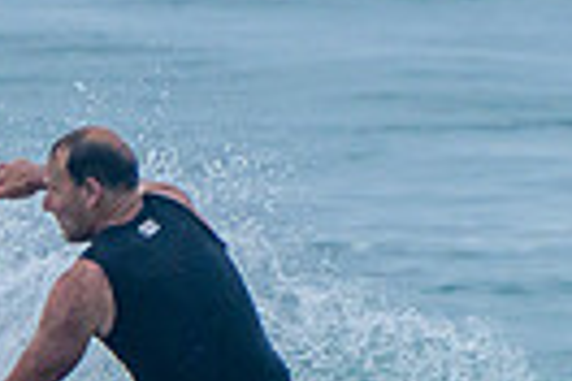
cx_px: 28
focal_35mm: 2425
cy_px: 215
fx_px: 38528
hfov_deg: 0.9
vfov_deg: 0.6
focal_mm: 400
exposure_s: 1/2000
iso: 500
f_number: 8
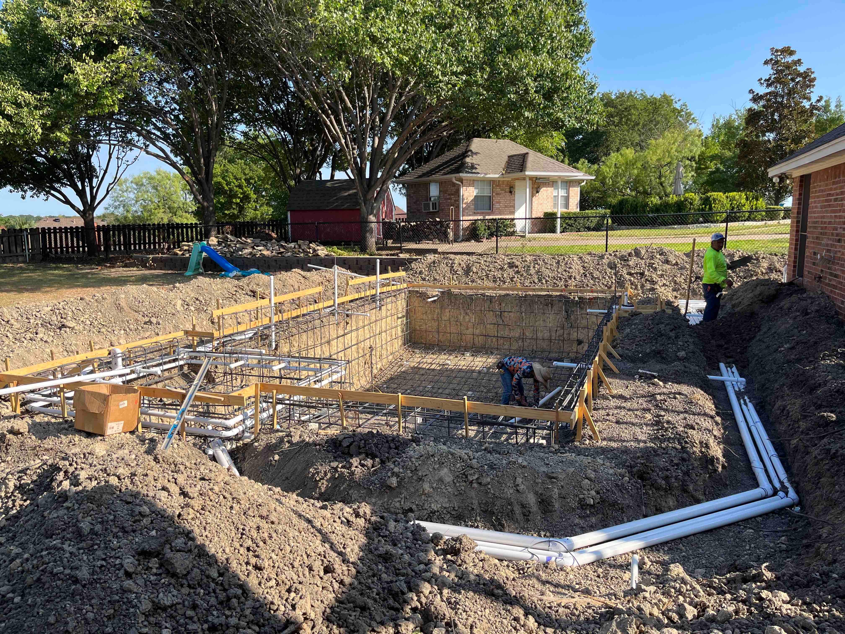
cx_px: 422
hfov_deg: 67.3
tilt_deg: -8.4
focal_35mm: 26
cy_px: 317
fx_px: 635
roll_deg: +0.3
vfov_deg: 53.1
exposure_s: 1/1672
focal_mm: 5.1
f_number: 1.6
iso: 50
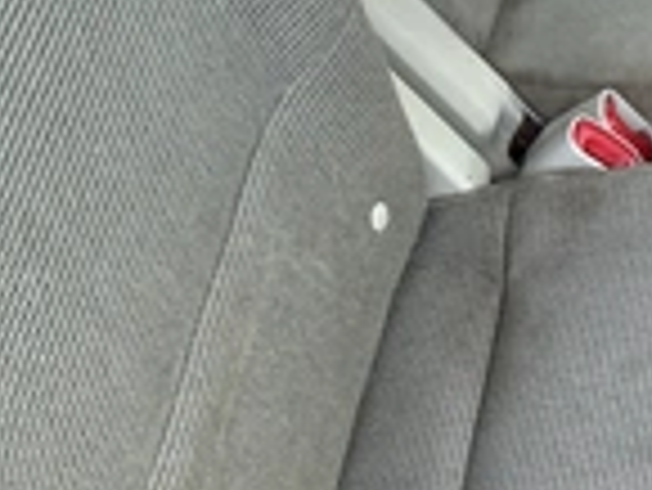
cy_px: 598
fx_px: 1452
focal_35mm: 77
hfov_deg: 24.6
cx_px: 589
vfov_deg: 18.1
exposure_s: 1/122
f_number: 1.8
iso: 64
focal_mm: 3
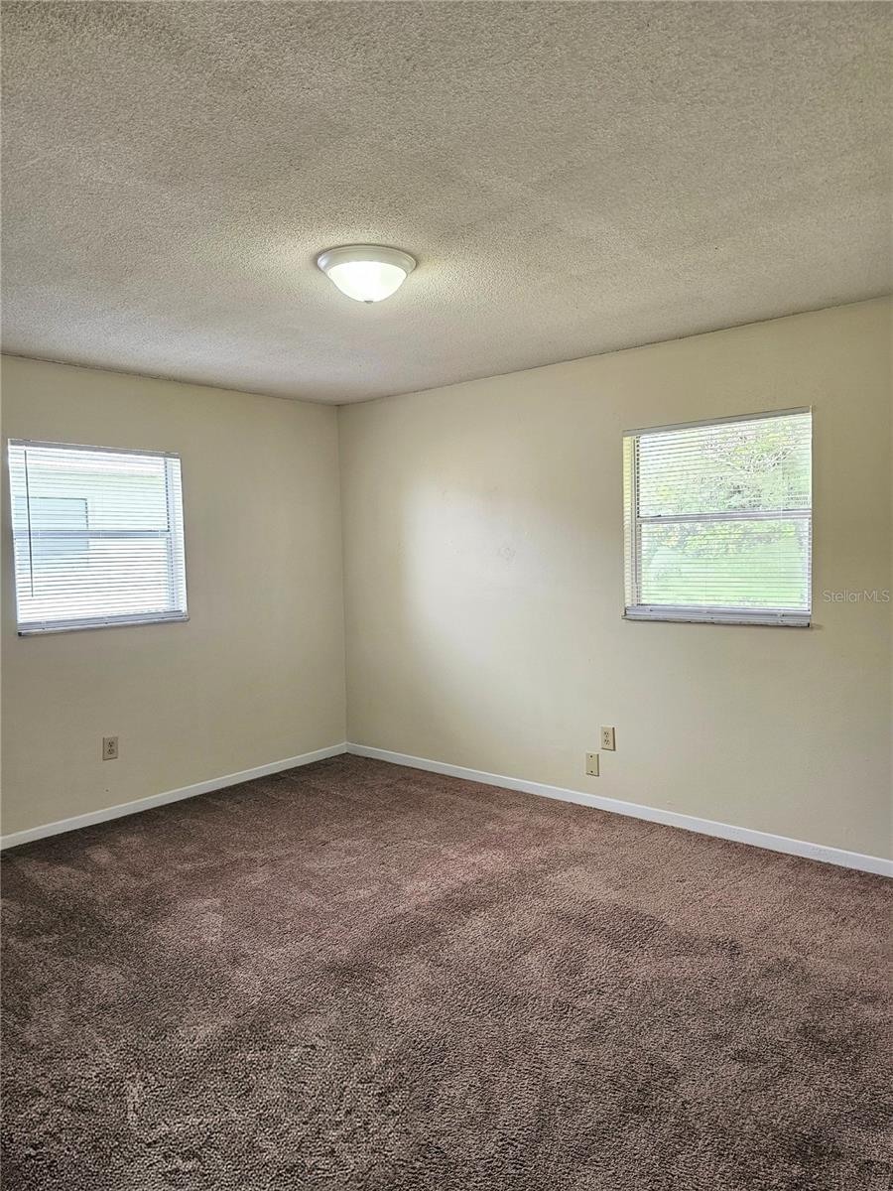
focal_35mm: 23
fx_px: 791
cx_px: 446
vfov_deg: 73.9
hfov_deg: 58.9
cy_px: 596
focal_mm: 6.3
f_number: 1.7
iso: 125
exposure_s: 1/180
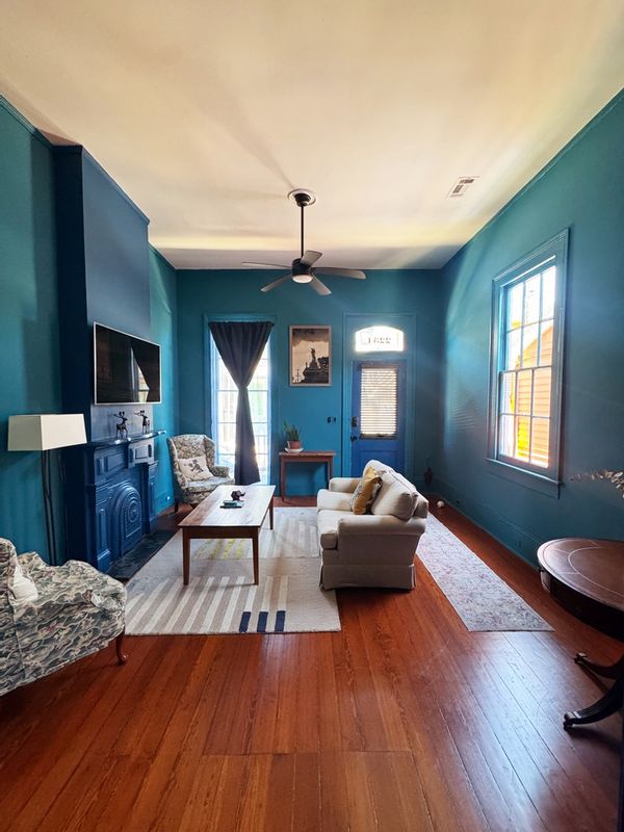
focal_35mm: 14
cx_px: 312
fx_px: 336
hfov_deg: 85.7
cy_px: 416
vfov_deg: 102.1
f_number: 2.2
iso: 400
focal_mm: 2.22
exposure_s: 1/60
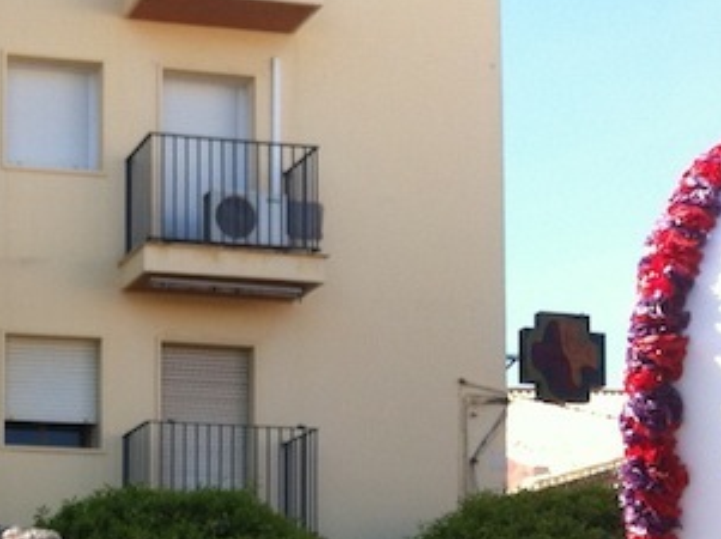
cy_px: 697
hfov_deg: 20.2
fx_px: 1935
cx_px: -60
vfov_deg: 15.1
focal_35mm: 93
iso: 80
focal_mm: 3.85
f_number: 2.8
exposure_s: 1/450
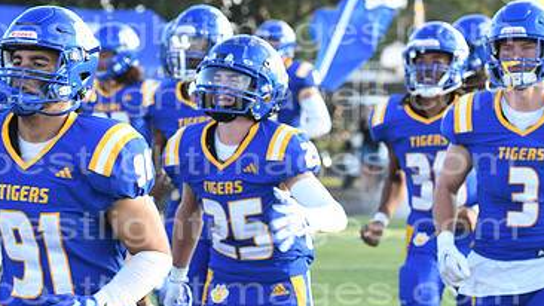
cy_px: 131
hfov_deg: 10.1
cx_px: 181
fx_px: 3087
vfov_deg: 5.7
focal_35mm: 214
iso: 450
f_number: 5.6
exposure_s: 1/500
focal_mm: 86
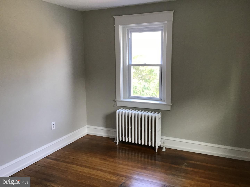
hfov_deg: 58.4
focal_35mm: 31
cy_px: 94
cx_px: 125
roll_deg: +0.1
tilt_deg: -8.3
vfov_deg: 45.4
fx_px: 224
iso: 64
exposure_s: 1/30
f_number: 2.4
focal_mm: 3.3
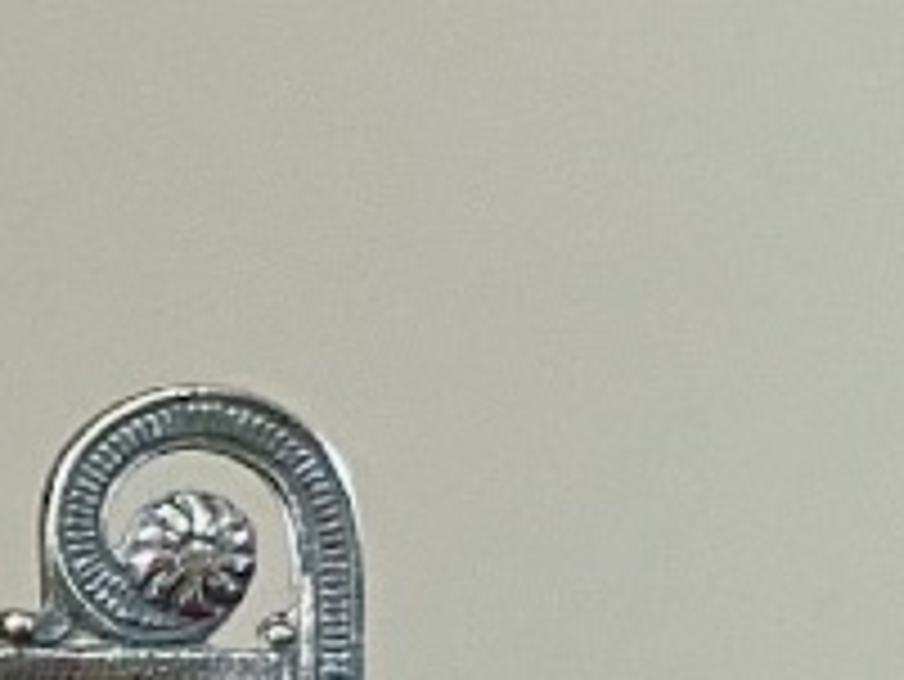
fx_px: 4050
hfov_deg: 10.1
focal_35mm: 155
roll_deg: -1.8
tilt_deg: -4.2
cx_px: -1624
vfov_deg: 9.4
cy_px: 946
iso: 500
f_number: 1.8
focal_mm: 4.25
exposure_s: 1/54
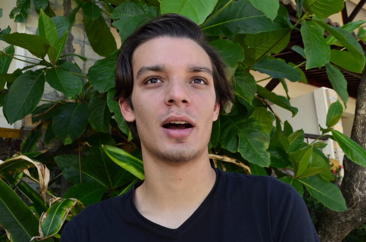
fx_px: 396
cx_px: 183
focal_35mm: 39
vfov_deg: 34.1
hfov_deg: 49.6
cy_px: 121
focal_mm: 26
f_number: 11
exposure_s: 1/160
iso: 400
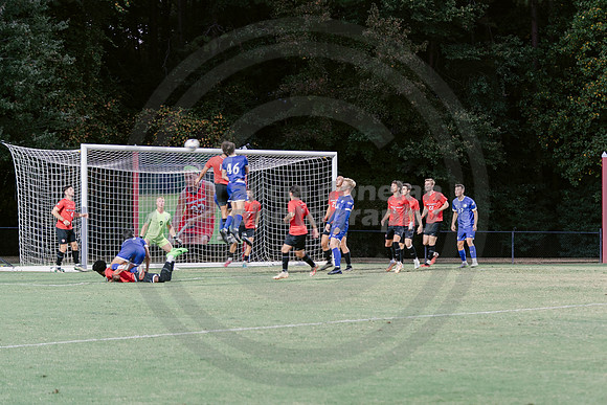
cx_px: 436
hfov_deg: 15.8
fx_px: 2178
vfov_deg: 10.6
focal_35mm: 129
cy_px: 265
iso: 640
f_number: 2.8
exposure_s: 1/80
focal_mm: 90
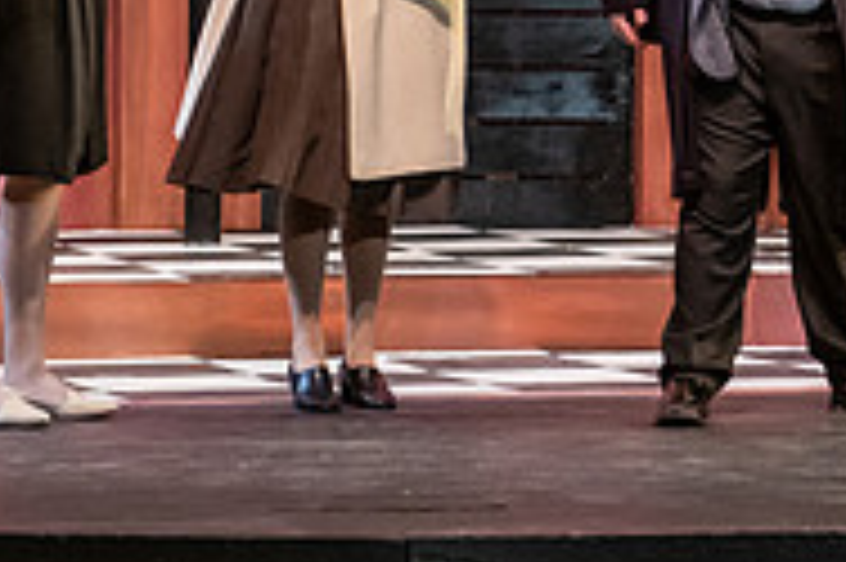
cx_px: 918
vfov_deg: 6.3
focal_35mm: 216
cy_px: -47
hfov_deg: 9.4
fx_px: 5071
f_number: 3.2
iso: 2500
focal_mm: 70
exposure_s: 1/200
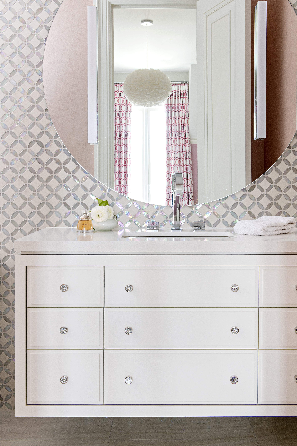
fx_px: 570
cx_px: 149
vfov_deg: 42.7
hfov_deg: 29.2
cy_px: 198
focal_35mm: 46
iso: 400
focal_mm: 38
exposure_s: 1/2.5
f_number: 11
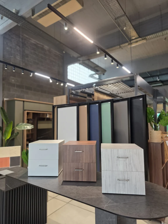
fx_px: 149
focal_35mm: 23
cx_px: 84
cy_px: 112
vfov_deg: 73.9
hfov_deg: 58.9
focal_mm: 6.3
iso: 200
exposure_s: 1/100
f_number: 1.7
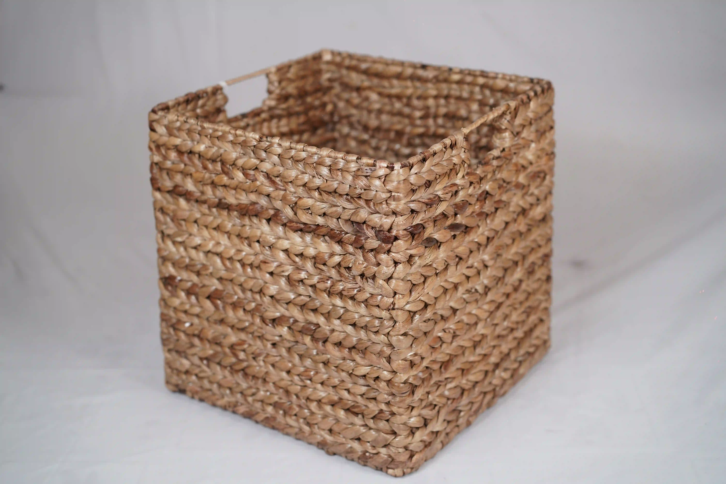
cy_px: 242
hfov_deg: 36.2
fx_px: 1109
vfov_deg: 24.6
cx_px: 363
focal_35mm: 55
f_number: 3.2
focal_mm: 55
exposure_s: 1/125
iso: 250
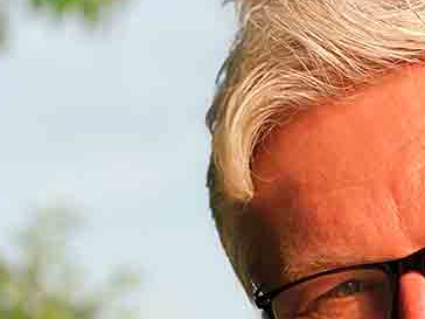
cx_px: 518
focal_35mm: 143
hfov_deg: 13.4
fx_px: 1756
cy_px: 422
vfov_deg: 10.2
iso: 20
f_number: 2
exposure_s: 1/432
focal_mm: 6
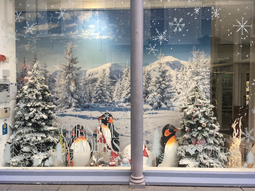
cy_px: 96
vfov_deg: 48.2
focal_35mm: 29
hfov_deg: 61.7
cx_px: 128
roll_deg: +0.4
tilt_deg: -3.7
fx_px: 214
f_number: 2.2
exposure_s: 1/100
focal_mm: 4.15
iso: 40
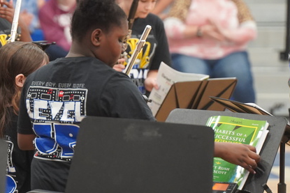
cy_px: 48
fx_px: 3578
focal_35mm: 444
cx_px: -4
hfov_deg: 4.6
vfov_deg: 3.1
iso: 2500
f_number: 4
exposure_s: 1/200
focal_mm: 180
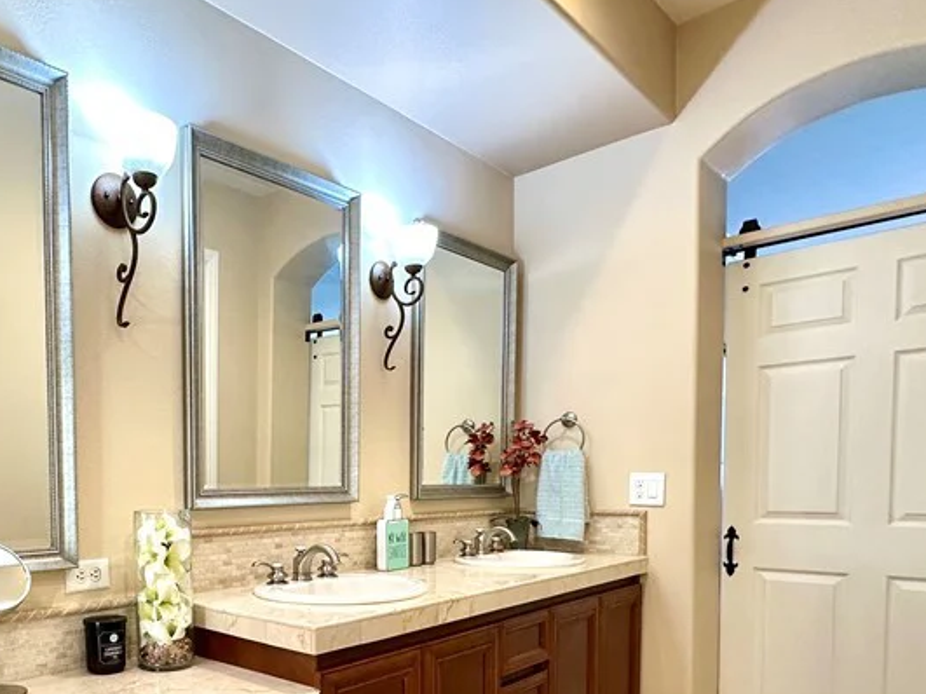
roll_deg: +1.1
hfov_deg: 62.3
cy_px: 525
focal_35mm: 27
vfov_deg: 49.2
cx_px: 255
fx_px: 722
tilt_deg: -3.8
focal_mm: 2.22
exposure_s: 1/60
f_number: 2.2
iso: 200
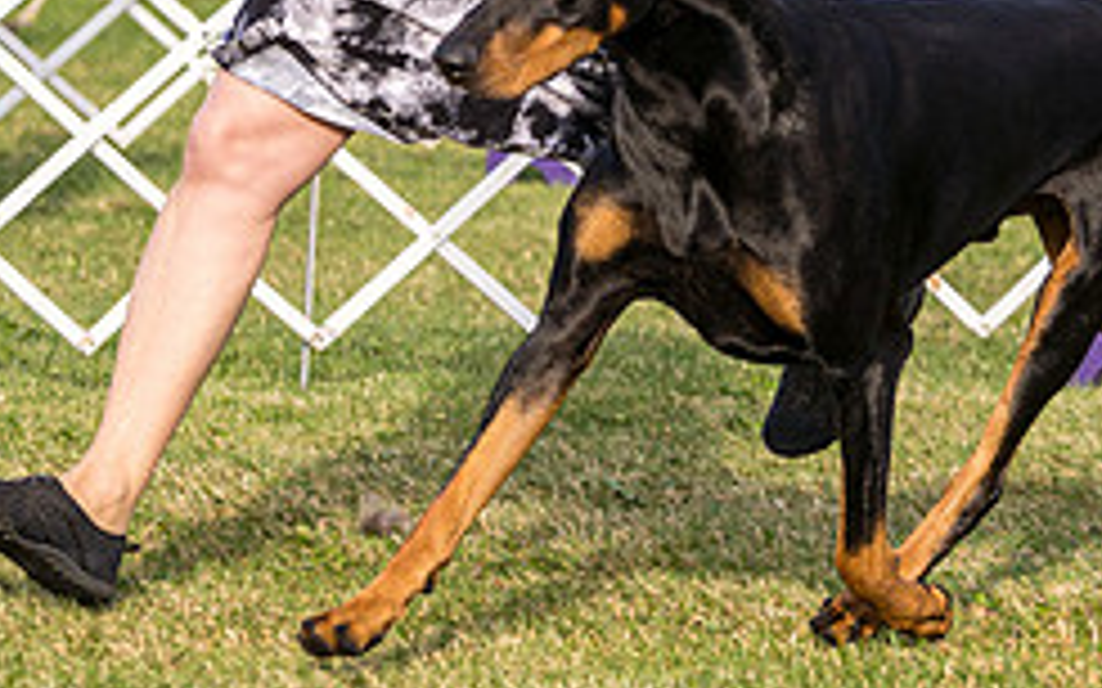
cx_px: 825
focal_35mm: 373
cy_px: -148
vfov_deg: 3.5
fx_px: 11200
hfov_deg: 5.6
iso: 500
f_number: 5.6
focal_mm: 133
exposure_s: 1/1000
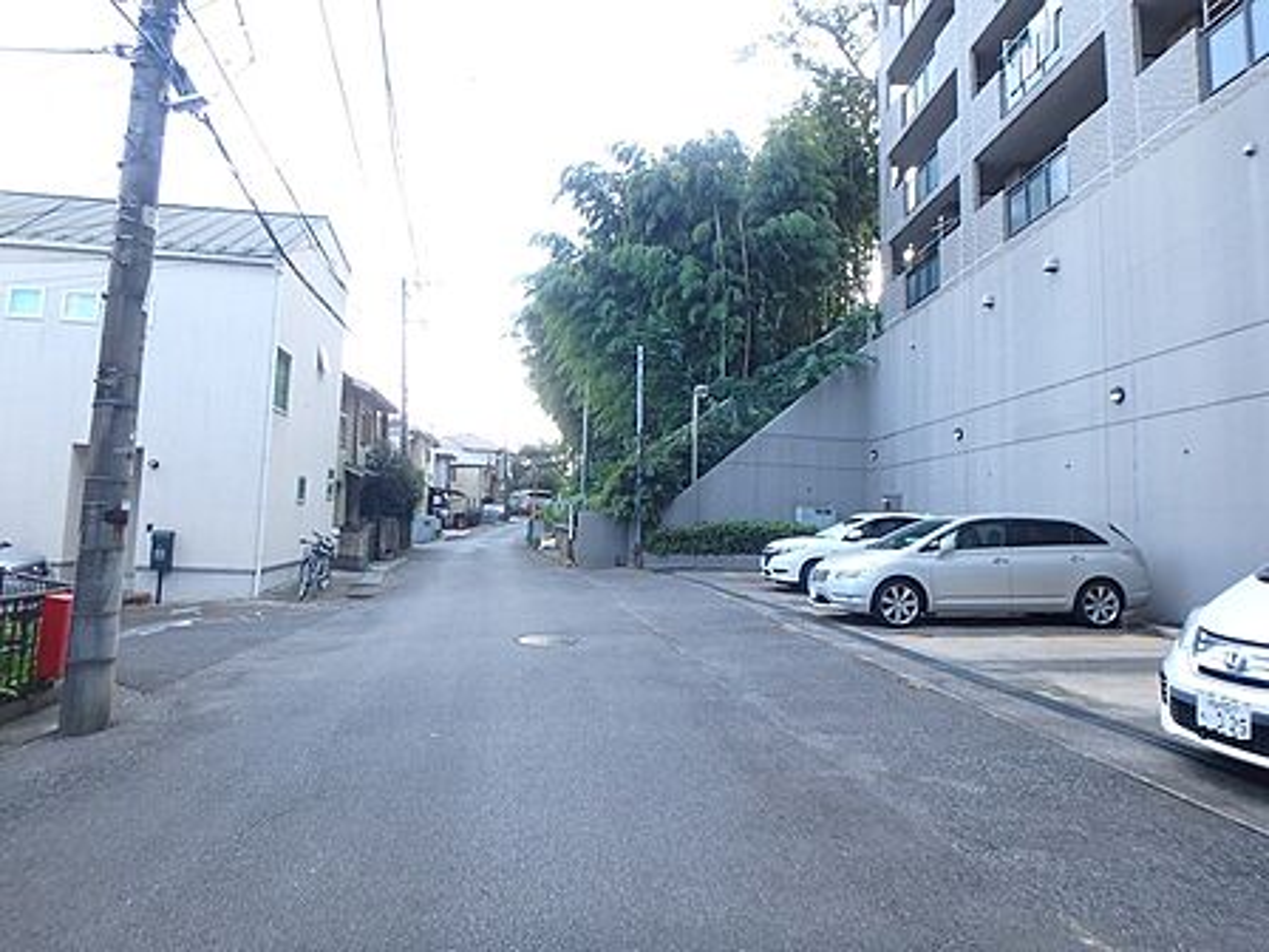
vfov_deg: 63.4
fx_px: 770
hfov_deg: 79.0
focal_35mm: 21
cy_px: 476
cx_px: 634
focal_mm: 3.7
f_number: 3.5
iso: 125
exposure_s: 1/125
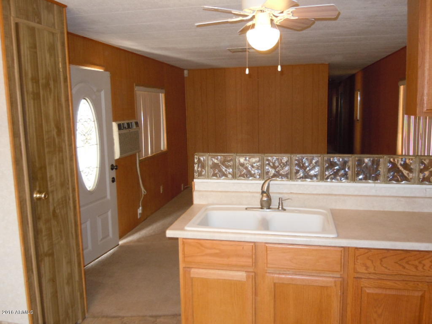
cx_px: 216
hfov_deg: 60.0
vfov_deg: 46.8
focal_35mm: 30
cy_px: 162
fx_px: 374
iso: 250
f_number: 3.5
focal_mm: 5.4
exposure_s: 1/30
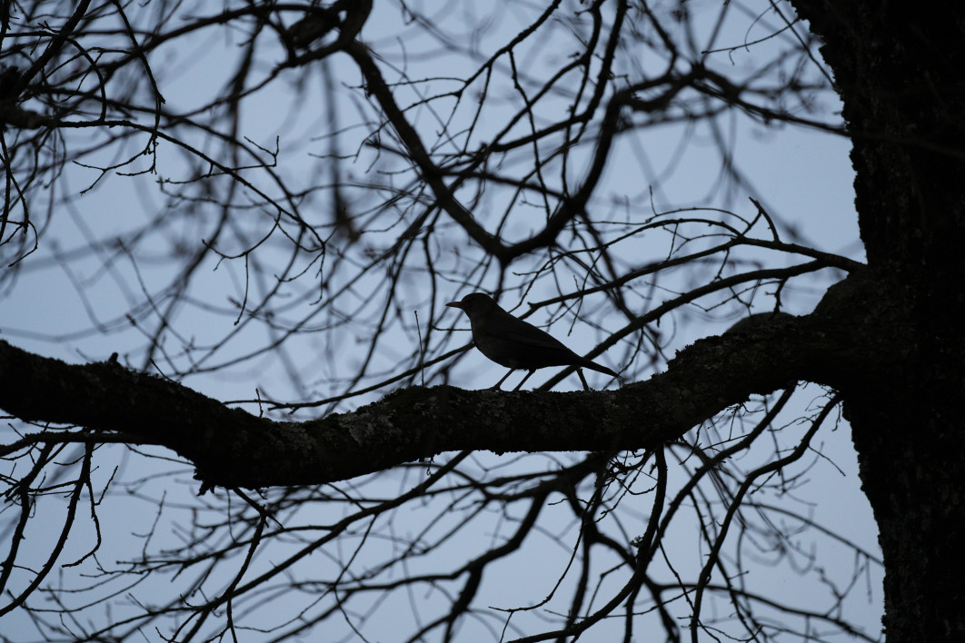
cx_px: 482
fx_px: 13402
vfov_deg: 2.7
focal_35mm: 500
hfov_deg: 4.1
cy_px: 322
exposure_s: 1/1250
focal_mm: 500
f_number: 5.6
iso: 1600
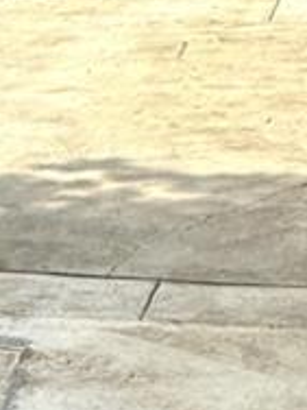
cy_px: 159
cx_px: 108
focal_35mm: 112
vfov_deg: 17.5
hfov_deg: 13.2
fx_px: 1324
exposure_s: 1/1208
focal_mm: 2.22
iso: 40
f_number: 2.2
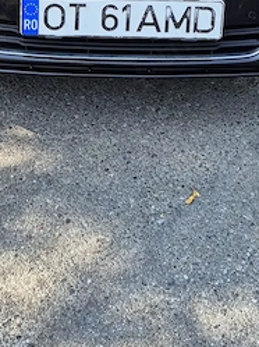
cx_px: 123
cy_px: -153
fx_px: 740
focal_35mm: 74
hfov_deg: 19.8
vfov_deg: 22.3
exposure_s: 1/253
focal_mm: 5.4
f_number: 1.8
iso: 25
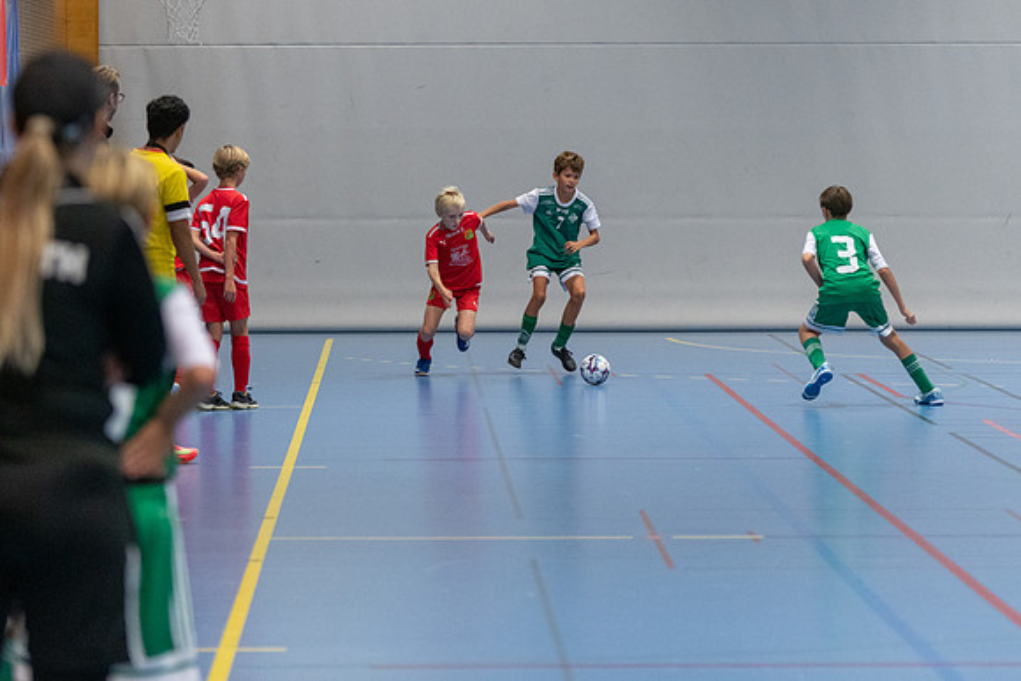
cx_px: 510
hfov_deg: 10.7
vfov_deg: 7.1
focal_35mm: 193
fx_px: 5476
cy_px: 340
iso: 1800
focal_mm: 122
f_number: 2.8
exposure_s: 1/500
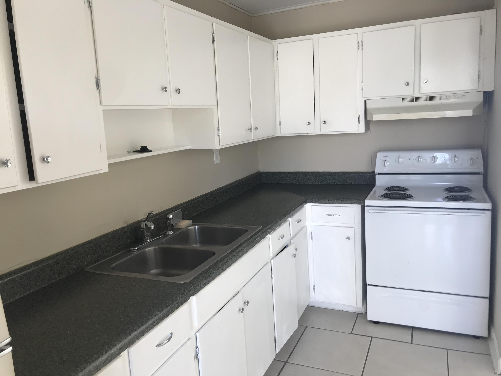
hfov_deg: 63.4
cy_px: 188
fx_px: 405
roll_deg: +3.9
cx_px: 250
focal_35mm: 28
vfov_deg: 49.7
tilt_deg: -11.1
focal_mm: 3.99
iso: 25
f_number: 1.8
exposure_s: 1/60
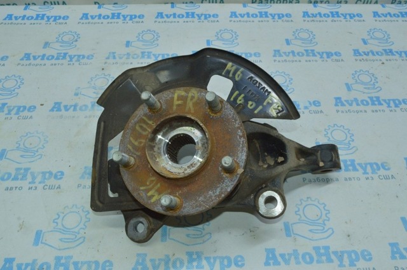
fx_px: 373
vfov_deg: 39.9
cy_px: 135
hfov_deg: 57.3
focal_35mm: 33
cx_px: 204
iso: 1400
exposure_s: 1/40
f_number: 16
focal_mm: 22
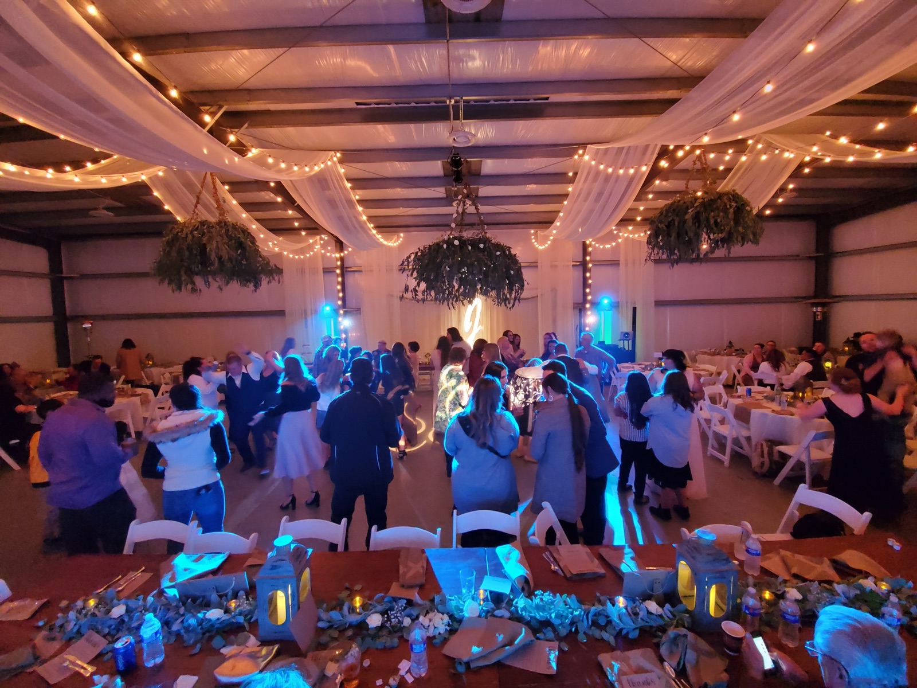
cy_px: 344
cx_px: 458
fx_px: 344
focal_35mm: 13
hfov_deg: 106.2
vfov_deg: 89.9
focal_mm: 1.8
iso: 800
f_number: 2.2
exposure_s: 1/17
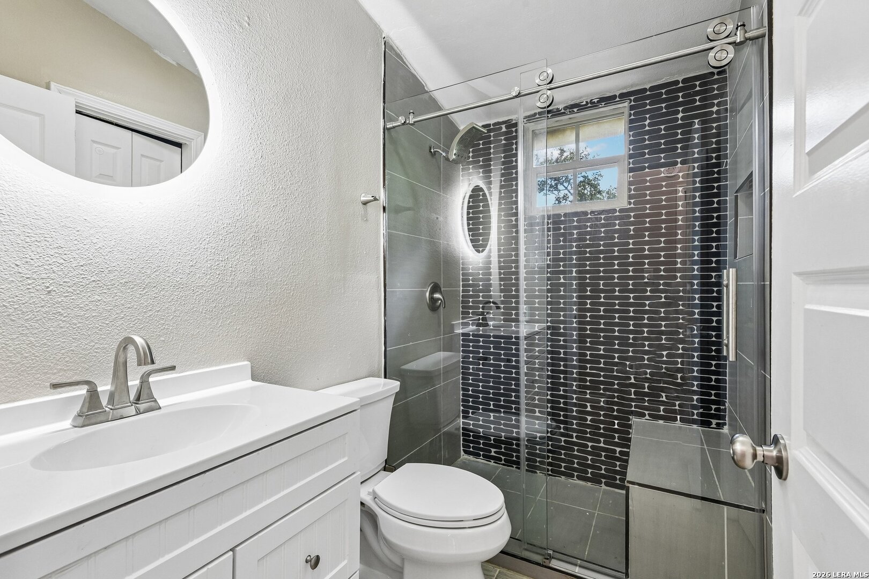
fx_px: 386
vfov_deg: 73.7
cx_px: 434
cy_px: 290
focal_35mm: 16
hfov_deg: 96.7
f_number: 8
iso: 800
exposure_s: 1/15
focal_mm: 16
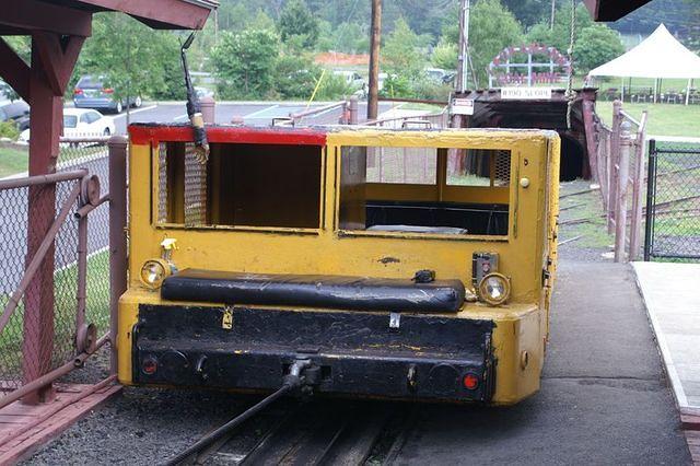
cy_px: 233
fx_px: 1312
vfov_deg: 20.1
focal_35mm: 68
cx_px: 350
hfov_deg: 29.9
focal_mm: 45
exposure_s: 1/100
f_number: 5.6
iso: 125
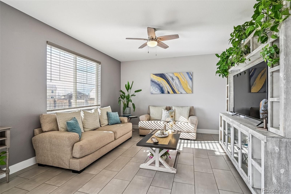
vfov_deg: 68.9
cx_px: 146
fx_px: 141
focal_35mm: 18
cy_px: 97
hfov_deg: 91.6
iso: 400
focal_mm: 17.5
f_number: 10
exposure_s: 1/25
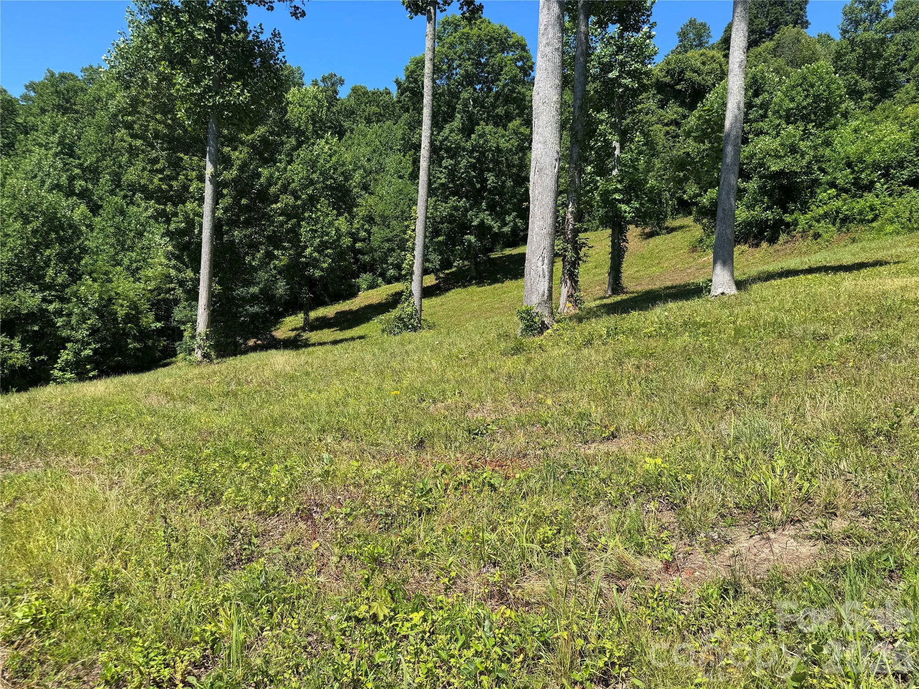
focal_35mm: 24
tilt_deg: -6.5
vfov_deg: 56.8
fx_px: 637
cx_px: 460
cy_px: 344
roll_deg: -2.6
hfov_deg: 71.6
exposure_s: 1/2506
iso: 80
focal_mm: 6.76
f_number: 1.78
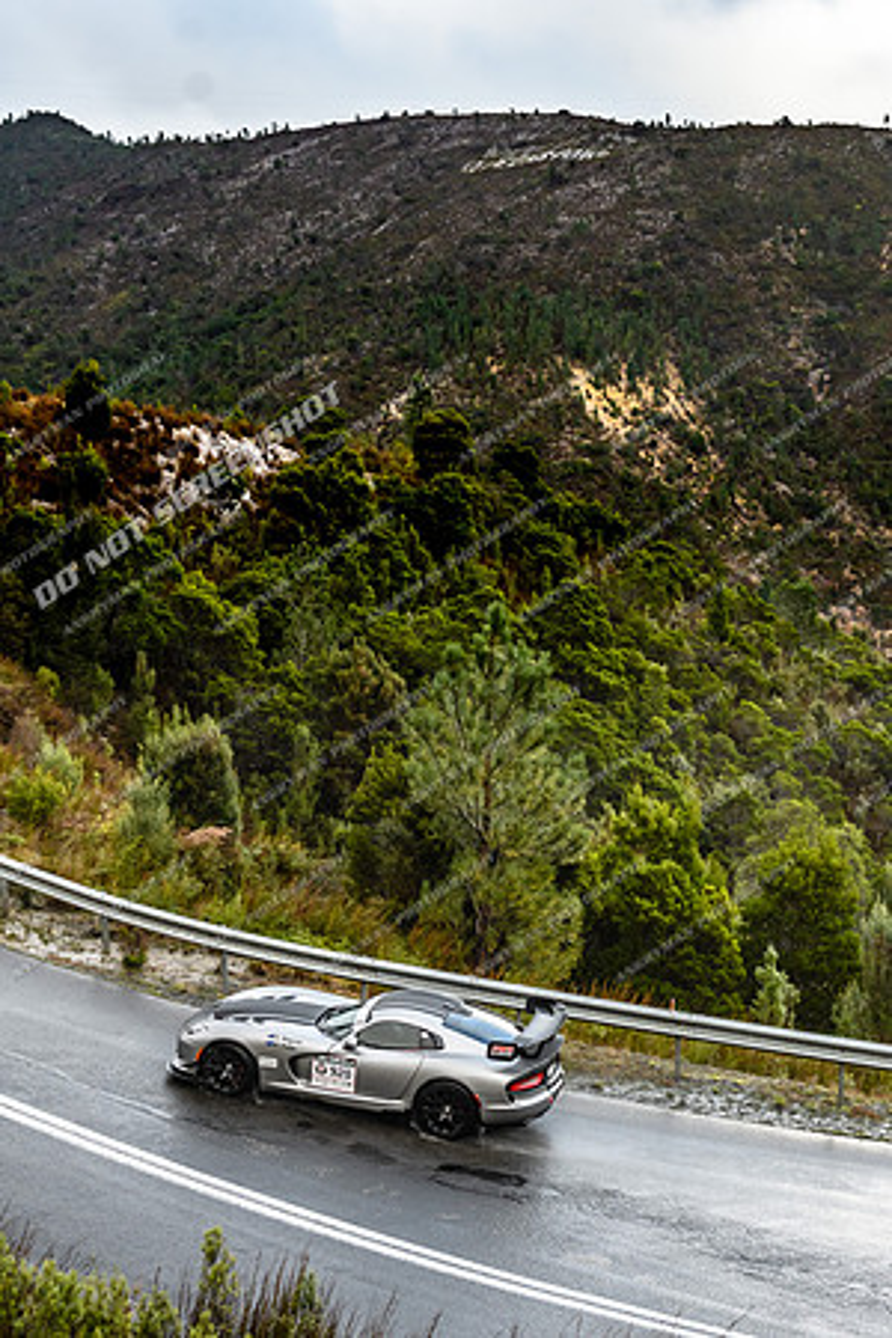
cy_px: 669
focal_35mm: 57
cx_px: 446
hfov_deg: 23.8
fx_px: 2118
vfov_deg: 35.1
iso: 400
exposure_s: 1/800
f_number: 4.5
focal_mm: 38
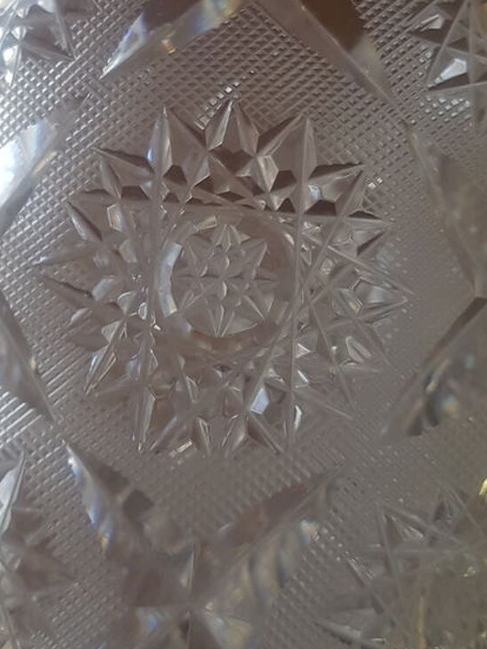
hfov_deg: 30.8
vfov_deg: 40.2
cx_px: 203
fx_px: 881
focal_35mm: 47
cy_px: 256
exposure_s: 1/50
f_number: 1.7
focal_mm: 4.2
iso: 160
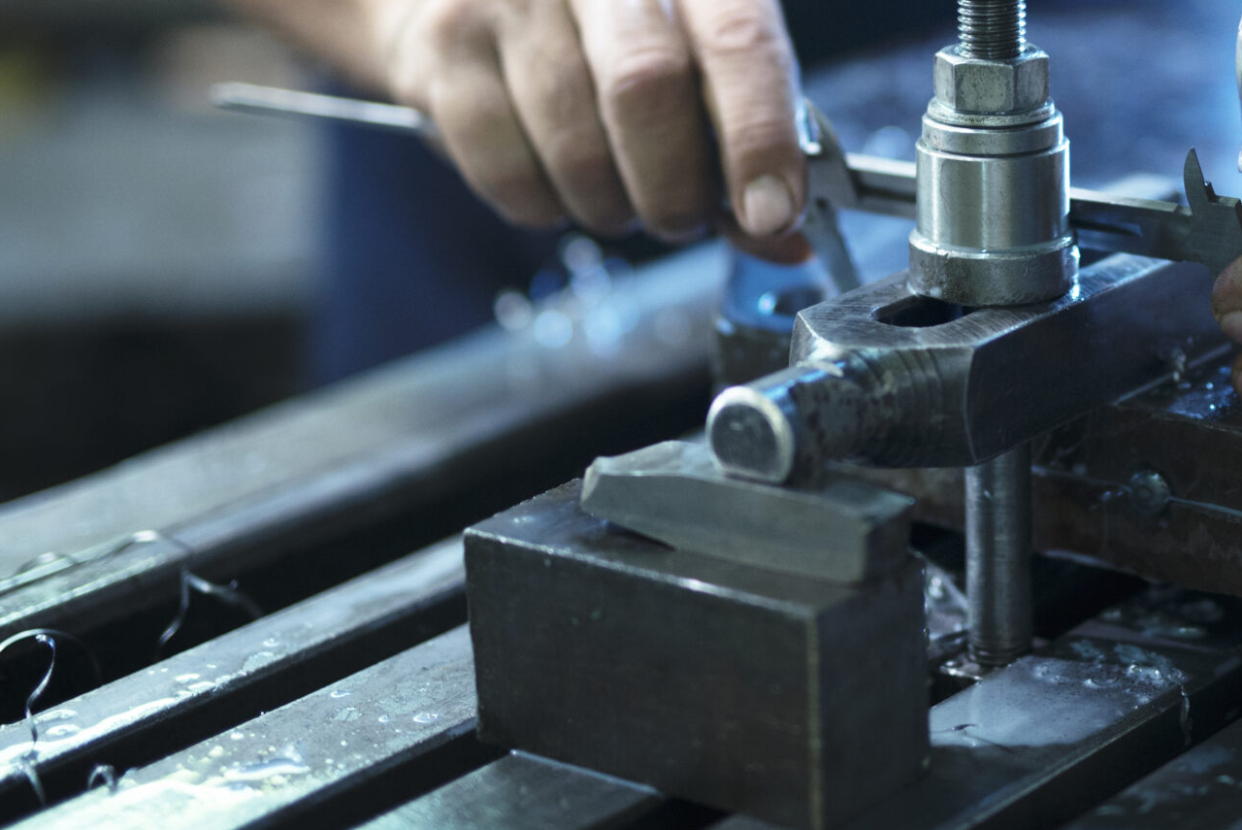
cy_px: 85
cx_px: 1022
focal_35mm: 100
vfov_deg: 13.6
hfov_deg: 20.1
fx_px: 3452
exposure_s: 1/125
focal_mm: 50
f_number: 1.4
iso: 500
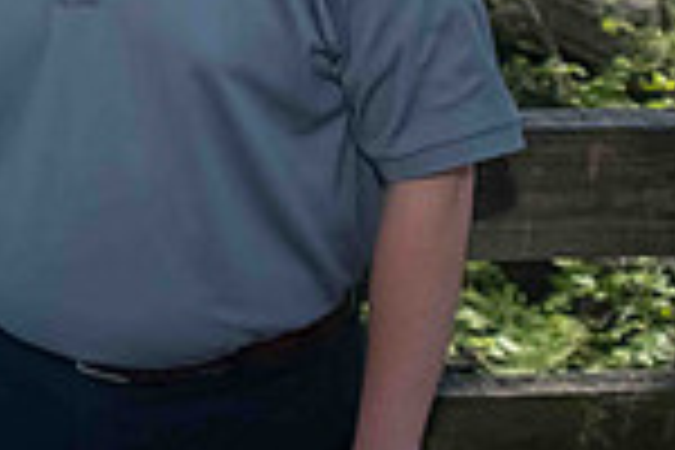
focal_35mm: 108
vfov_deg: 12.3
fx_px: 2025
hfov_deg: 18.2
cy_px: -146
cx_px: -72
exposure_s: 1/1000
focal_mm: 28
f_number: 5.6
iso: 800
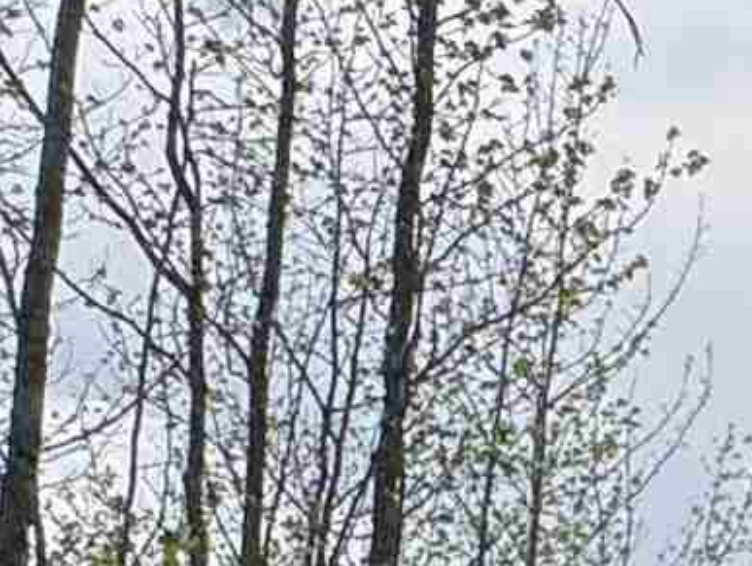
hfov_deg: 15.2
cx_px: 1366
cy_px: 1068
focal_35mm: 111
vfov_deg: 12.1
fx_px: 2414
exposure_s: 1/1976
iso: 50
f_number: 2.2
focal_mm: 2.22
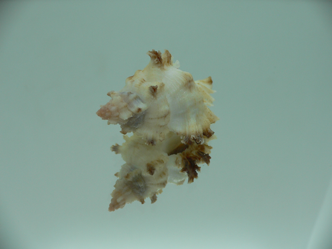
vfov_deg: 40.7
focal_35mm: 35
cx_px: 166
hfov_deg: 52.6
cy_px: 124
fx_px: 336
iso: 80
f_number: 2.8
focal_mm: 4.6
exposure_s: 1/80
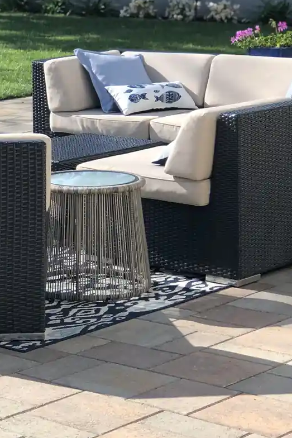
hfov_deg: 11.2
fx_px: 1471
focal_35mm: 121
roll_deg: +0.4
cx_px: -30
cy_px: 217
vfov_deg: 16.9
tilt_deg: -11.8
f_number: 2.8
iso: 20
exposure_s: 1/358
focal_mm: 6.6
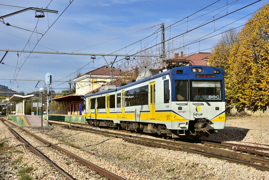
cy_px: 90
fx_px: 448
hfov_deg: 33.4
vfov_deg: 22.6
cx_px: 134
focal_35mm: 60
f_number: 8
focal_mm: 40
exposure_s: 1/640
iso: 100
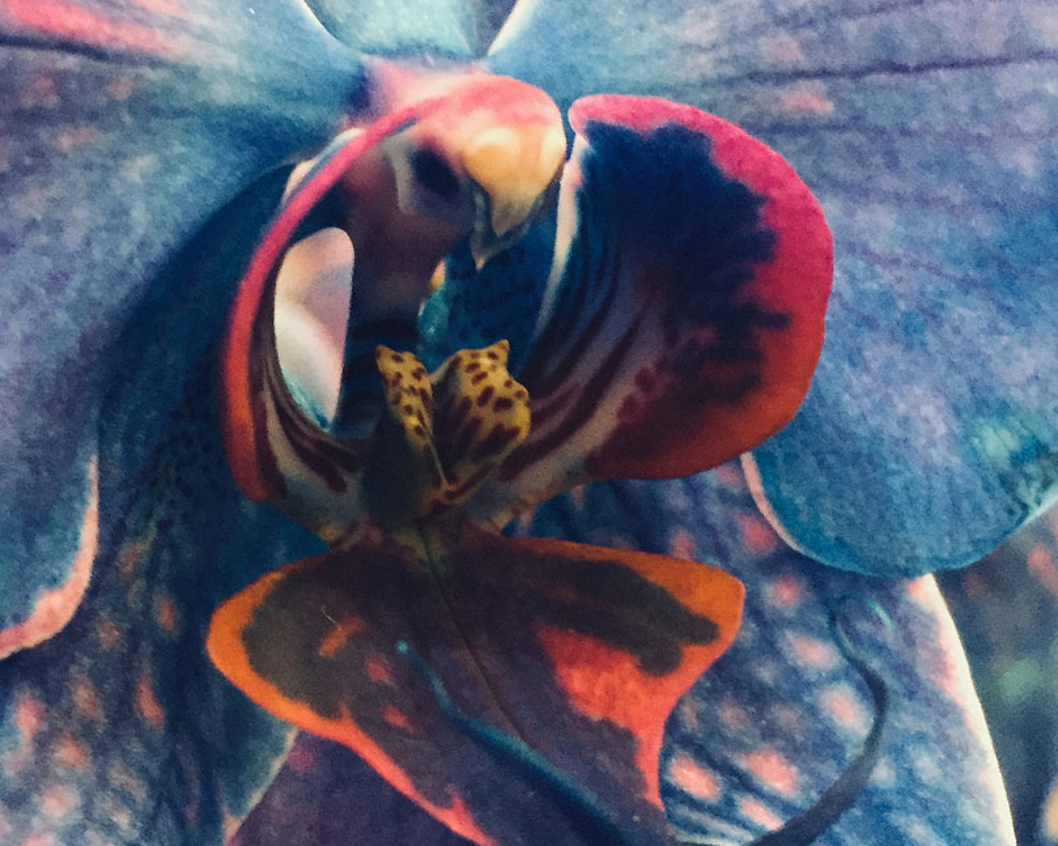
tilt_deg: +7.6
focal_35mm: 56
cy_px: 272
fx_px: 1753
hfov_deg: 33.5
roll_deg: -6.7
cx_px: 463
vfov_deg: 27.0
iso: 250
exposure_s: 1/20
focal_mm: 4.15
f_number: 2.2
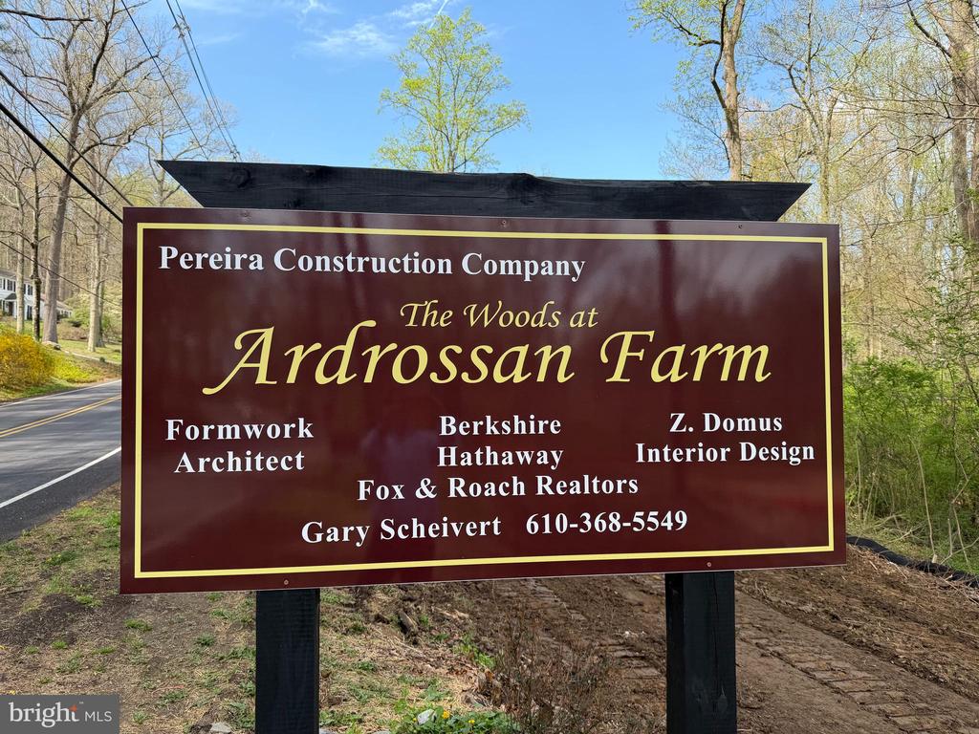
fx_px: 679
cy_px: 367
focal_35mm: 24
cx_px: 490
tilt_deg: +2.3
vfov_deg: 56.8
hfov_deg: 71.6
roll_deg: +0.1
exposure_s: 1/1361
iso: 80
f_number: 1.78
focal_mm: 6.76
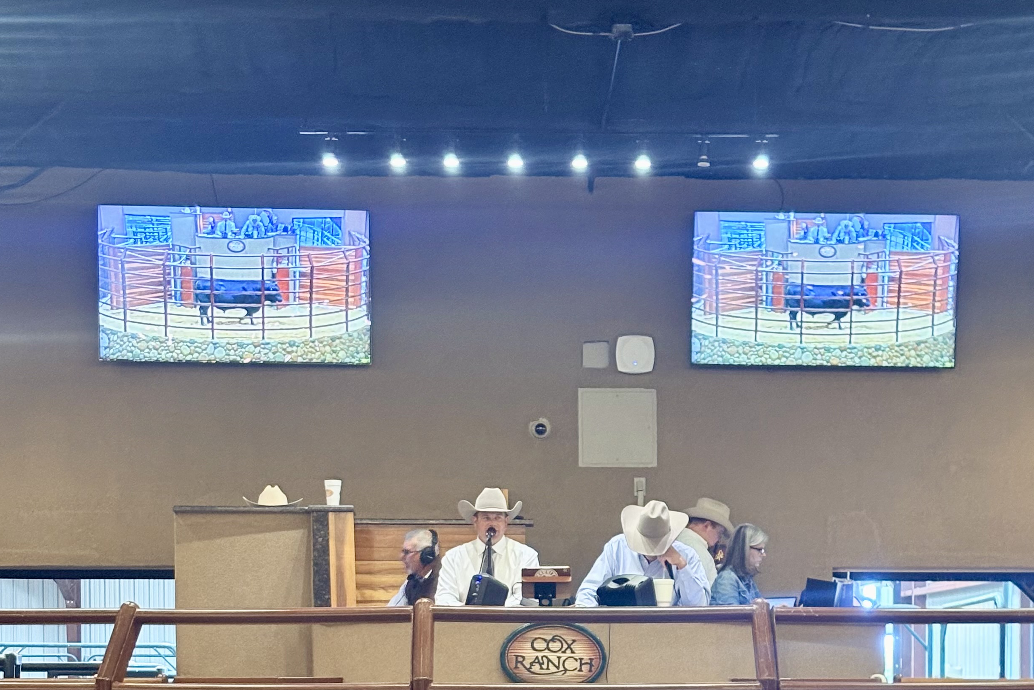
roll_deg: +0.2
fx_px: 2556
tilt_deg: -0.8
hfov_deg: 22.9
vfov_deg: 15.1
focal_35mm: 89
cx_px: 580
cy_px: 701
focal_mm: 5.96
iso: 160
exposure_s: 1/40
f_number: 1.6
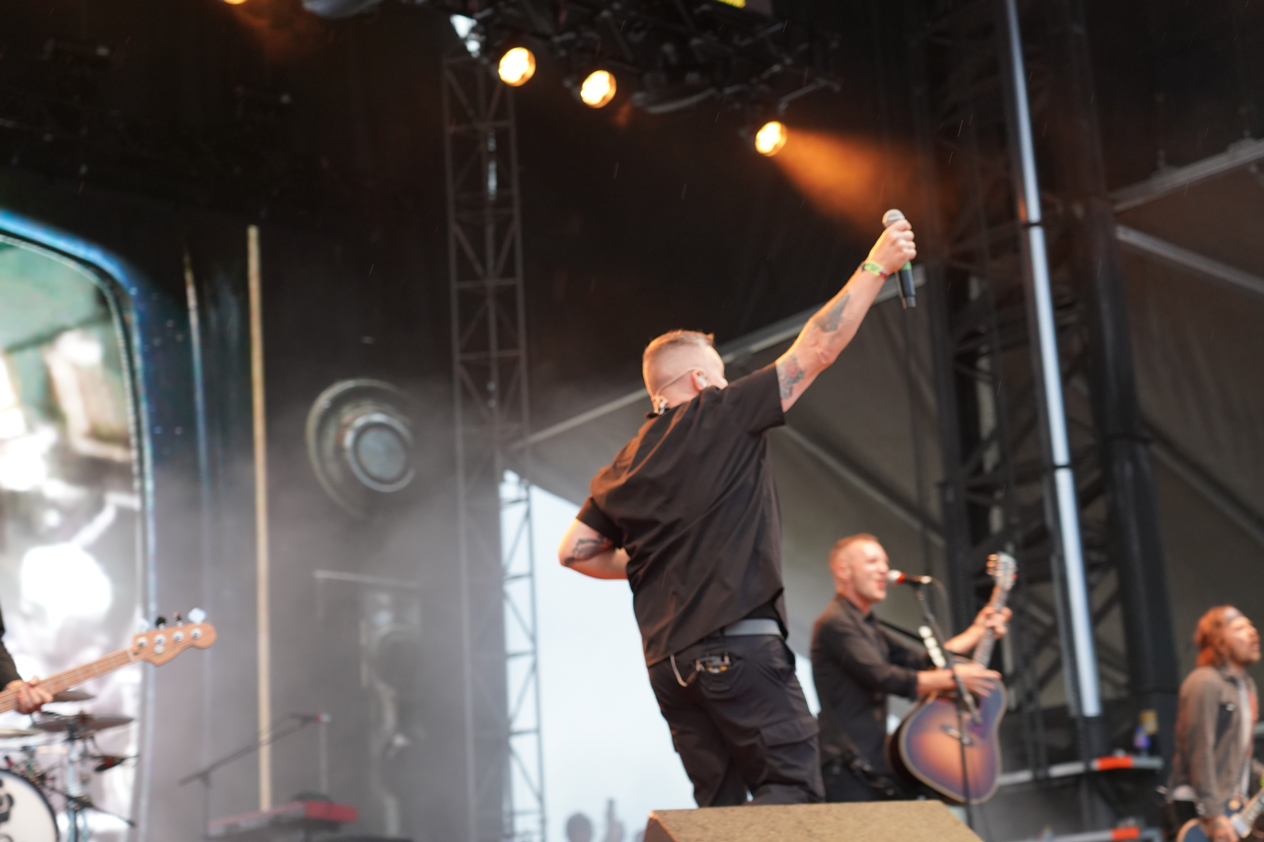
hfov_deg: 31.9
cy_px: 421
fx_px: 2212
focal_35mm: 63
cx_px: 632
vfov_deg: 21.6
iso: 2000
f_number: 4
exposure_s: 1/160
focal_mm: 63
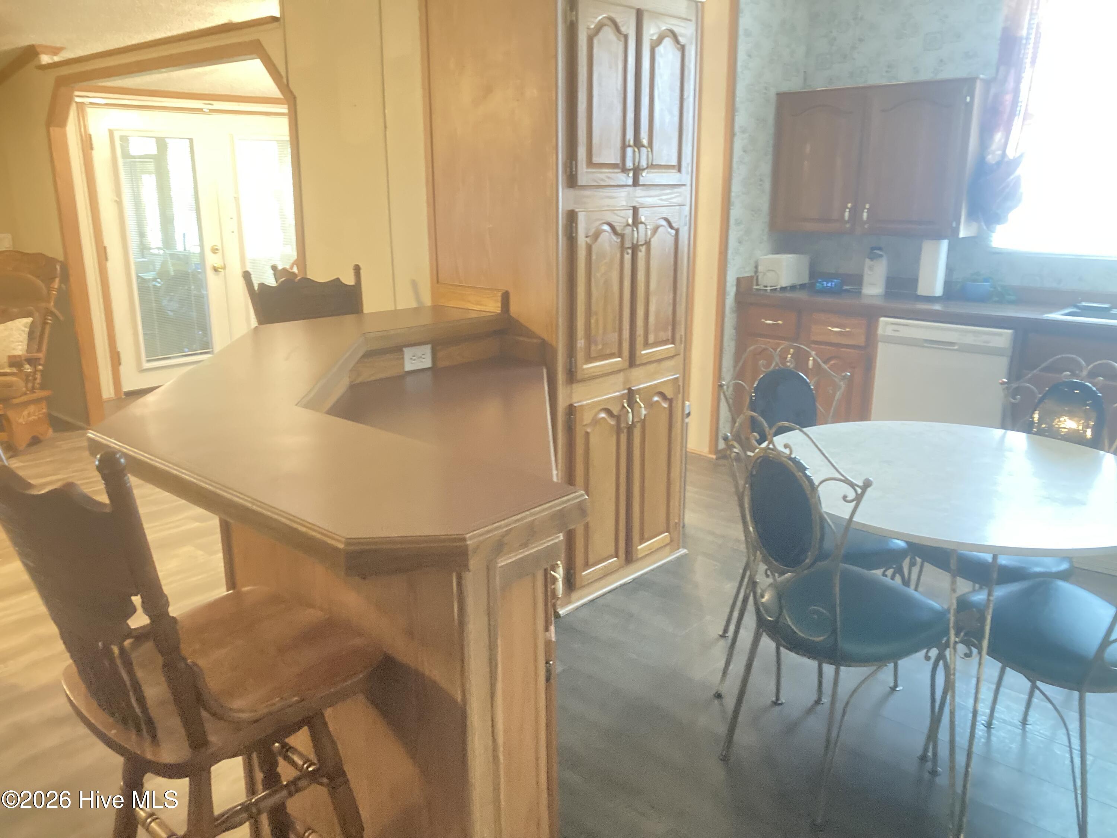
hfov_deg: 63.4
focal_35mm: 28
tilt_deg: -15.3
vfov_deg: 49.7
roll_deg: -1.0
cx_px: 558
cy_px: 419
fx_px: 904
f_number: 1.8
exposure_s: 1/20
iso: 640
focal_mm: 3.99
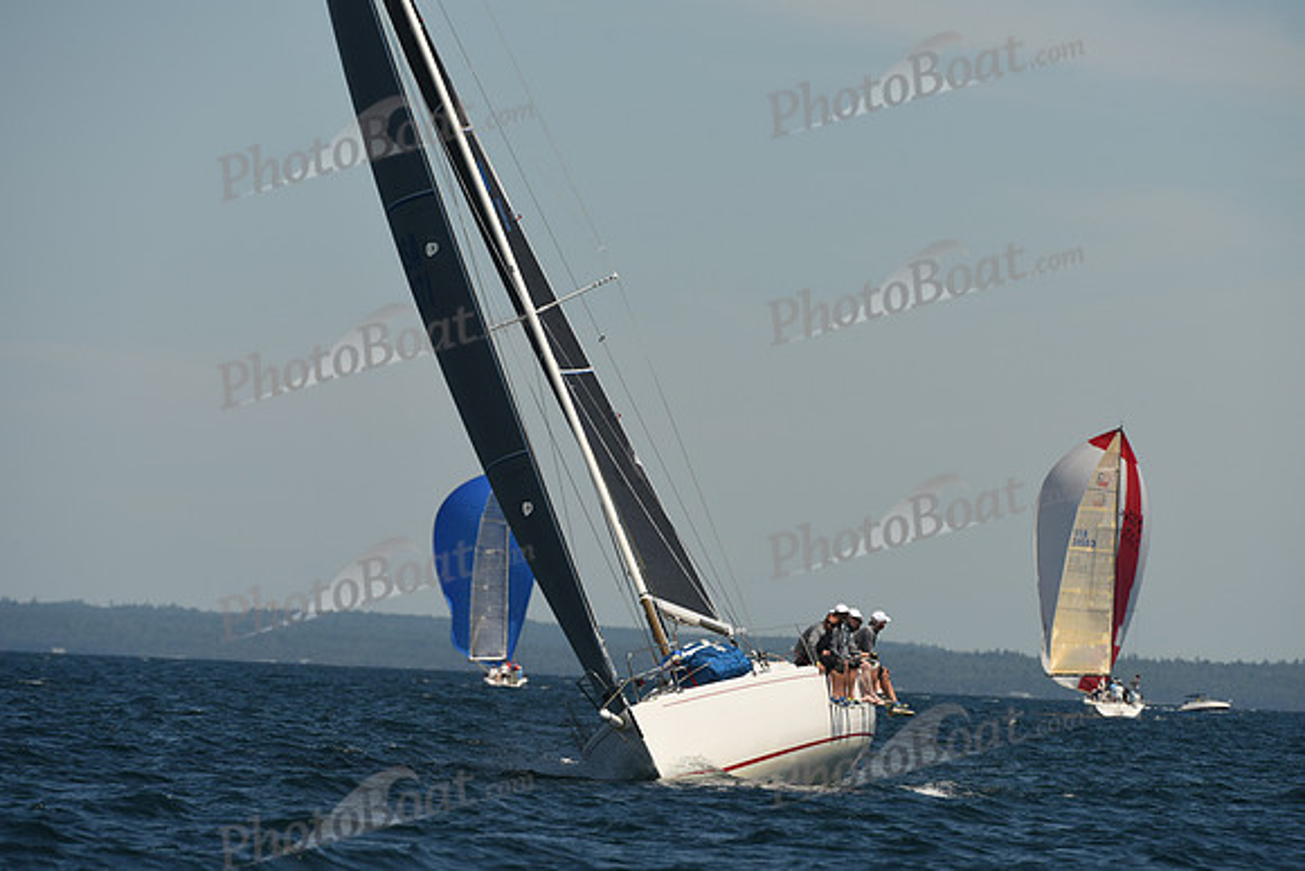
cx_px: 652
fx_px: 14503
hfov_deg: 5.2
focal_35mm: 400
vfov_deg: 3.4
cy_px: 436
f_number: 7.1
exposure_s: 1/1000
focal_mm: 400
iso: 250
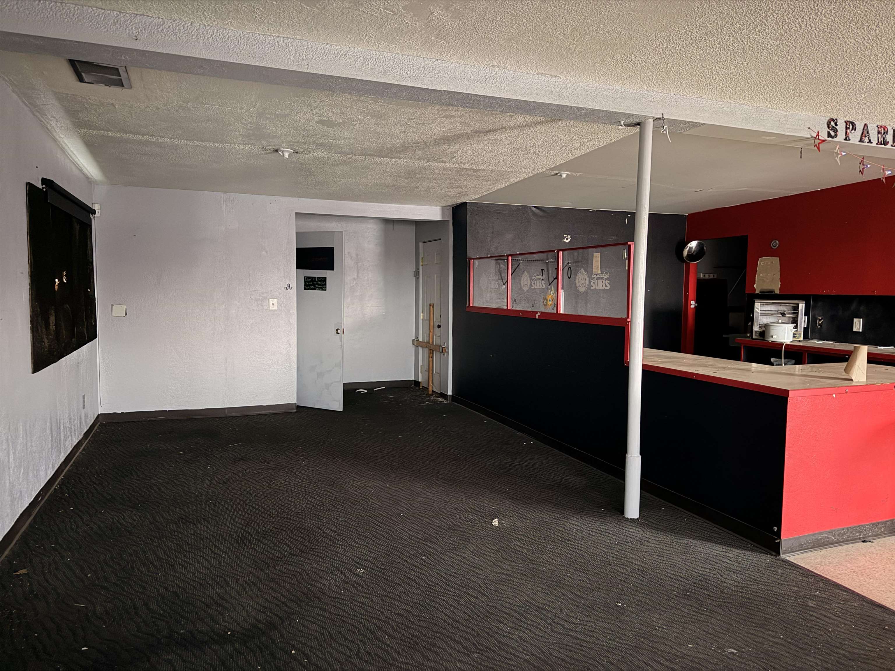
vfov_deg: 56.8
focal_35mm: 24
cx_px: 448
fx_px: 621
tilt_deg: -4.9
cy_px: 336
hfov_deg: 71.6
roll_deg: -0.3
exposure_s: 1/9
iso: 1600
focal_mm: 6.76
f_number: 1.78
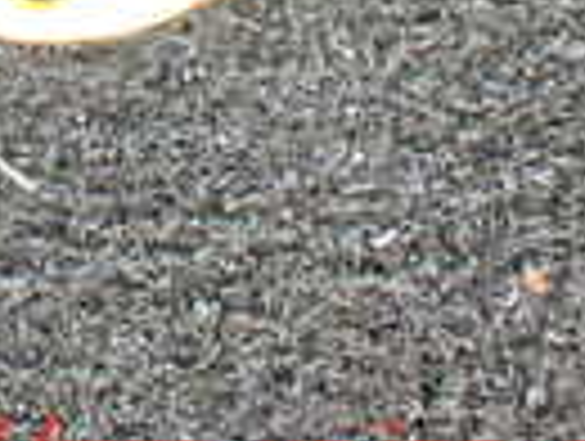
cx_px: -621
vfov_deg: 9.9
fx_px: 2336
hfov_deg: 12.4
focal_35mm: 138
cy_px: -490
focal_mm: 5.4
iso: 800
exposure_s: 1/60
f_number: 2.3
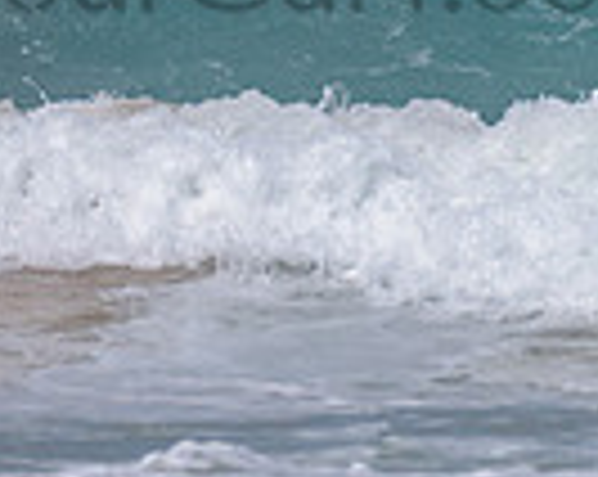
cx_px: 154
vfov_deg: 0.6
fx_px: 44376
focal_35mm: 2511
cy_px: -217
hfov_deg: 0.8
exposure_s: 1/2000
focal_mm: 500
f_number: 5.6
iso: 90
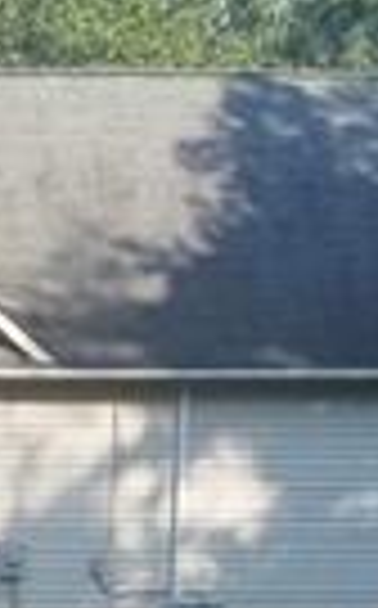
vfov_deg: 15.0
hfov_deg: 9.6
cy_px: 856
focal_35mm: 131
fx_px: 2166
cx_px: -252
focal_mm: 4.2
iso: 50
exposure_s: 1/2028
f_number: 1.7
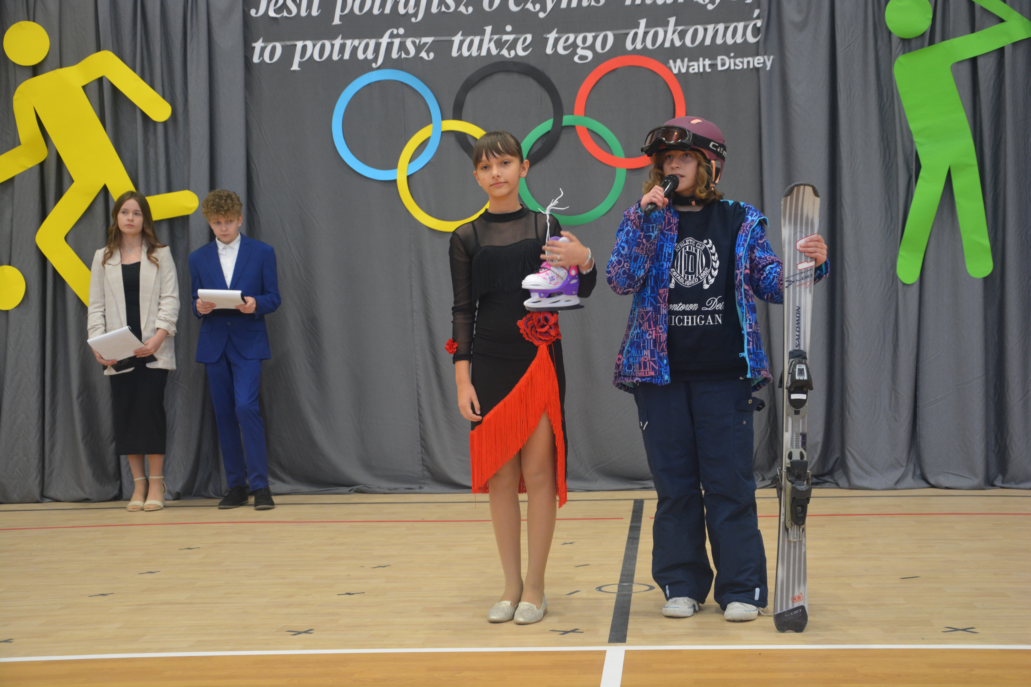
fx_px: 1632
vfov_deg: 23.8
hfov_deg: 35.1
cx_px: 516
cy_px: 344
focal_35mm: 57
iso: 800
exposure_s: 1/40
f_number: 4.5
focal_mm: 38
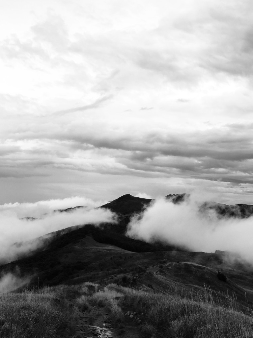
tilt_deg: +3.5
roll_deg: -0.4
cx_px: 126
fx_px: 555
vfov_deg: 33.8
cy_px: 169
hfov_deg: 25.7
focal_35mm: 57
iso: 20
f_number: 2.8
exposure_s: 1/1546
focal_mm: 6.6
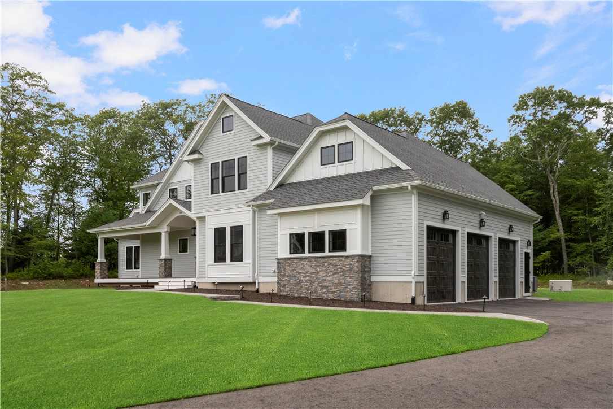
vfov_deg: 43.6
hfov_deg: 61.9
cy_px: 204
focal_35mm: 30
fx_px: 511
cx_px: 306
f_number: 14
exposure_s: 1/250
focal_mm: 20
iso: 400
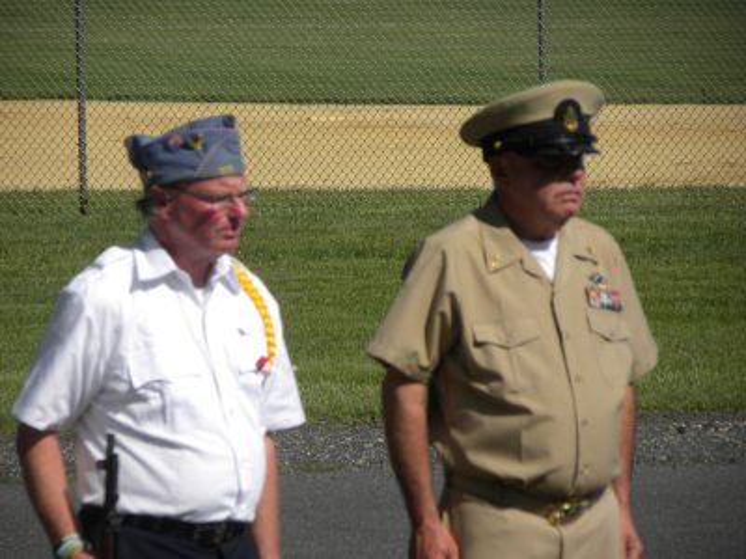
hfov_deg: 4.1
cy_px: 280
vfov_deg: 3.1
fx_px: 10366
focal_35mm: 481
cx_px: 373
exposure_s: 1/420
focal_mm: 85.6
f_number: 6.3
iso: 64
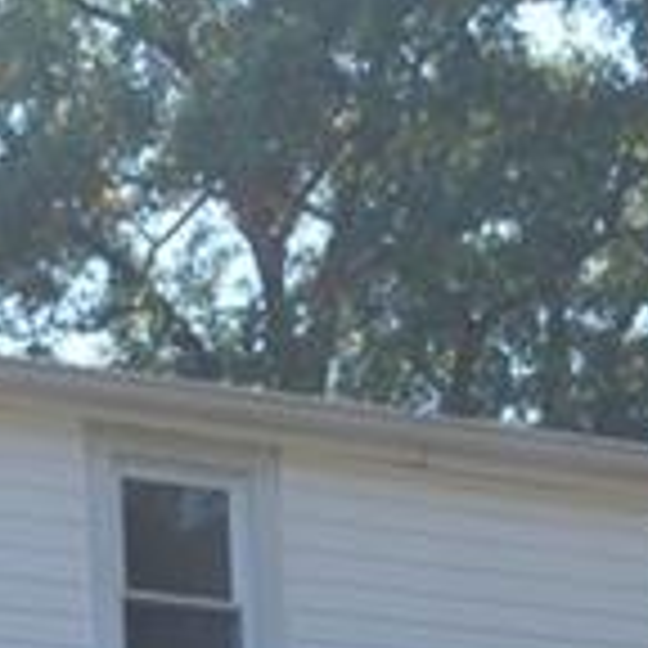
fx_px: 6523
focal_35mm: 308
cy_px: 1238
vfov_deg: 5.6
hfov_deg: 5.6
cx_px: -220
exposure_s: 1/200
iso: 100
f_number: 10
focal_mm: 34
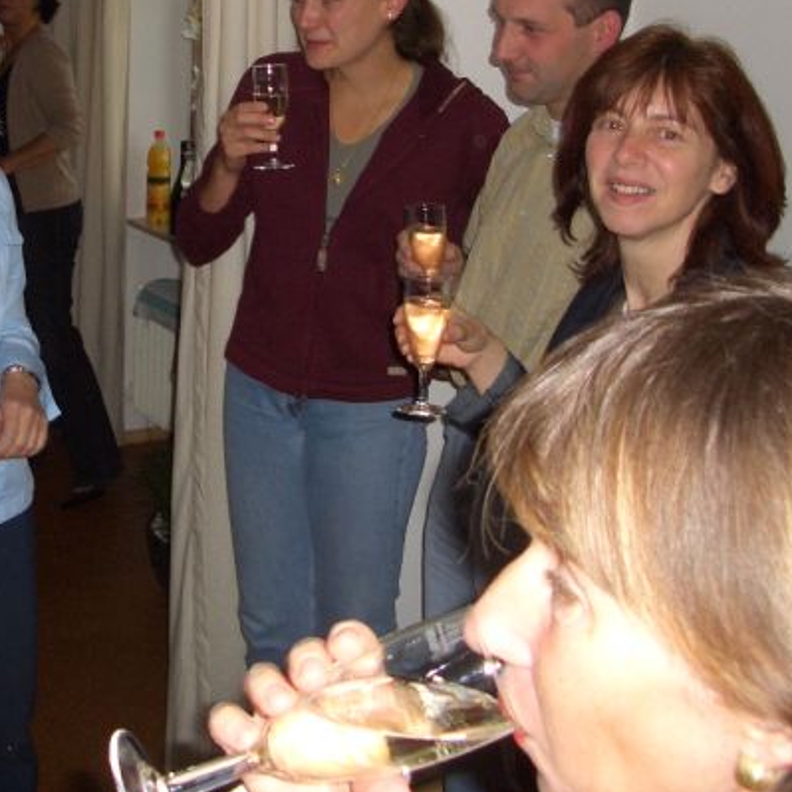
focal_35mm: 62
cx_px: 181
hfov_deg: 27.3
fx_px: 1605
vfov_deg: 27.4
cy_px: 206
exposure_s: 1/60
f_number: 2.6
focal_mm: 5.8
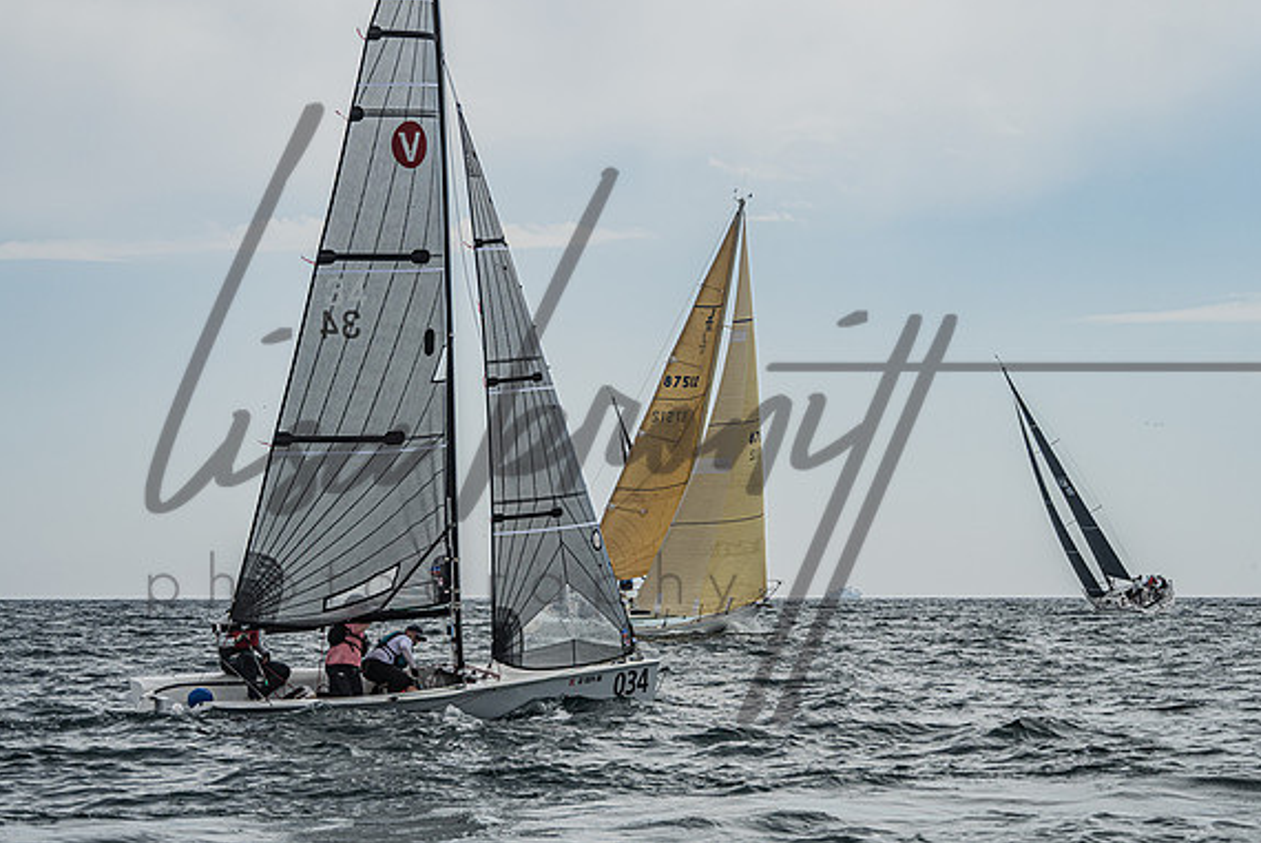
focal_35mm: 120
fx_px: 4206
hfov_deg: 17.0
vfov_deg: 11.4
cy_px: 389
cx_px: 589
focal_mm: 95
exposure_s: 1/3200
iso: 400
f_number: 6.3
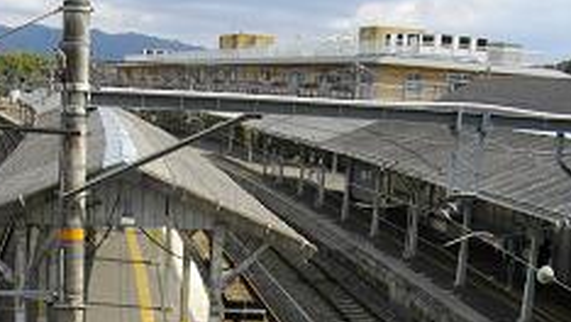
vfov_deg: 20.5
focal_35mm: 58
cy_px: 273
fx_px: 879
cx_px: 206
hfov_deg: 35.8
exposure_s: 1/320
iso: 100
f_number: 5.5
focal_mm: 5.7
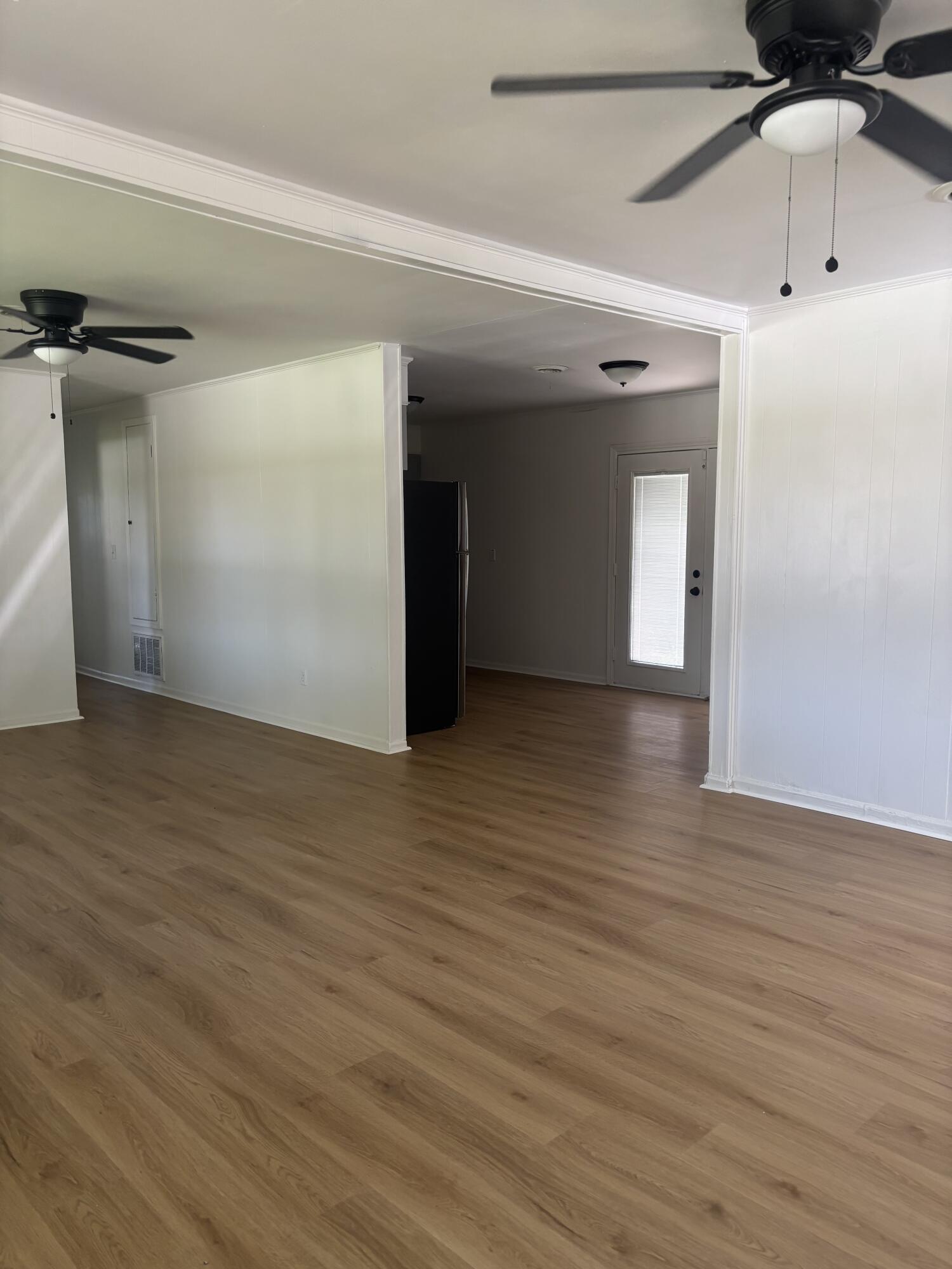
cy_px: 634
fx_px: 953
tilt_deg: -6.2
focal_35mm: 26
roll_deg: +0.3
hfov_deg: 53.1
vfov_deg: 67.3
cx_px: 476
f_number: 1.6
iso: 125
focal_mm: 5.96
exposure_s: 1/85
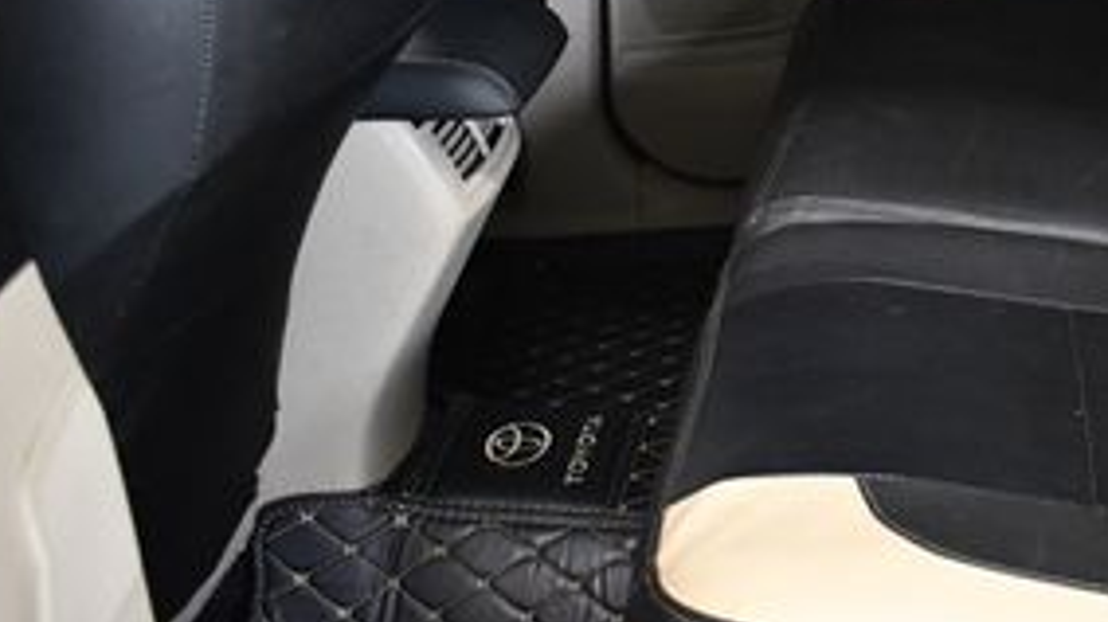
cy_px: -102
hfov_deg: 28.2
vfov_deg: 16.4
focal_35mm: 71
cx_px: 1069
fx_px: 2085
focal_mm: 20
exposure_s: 1/60
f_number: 3.8
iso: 3200
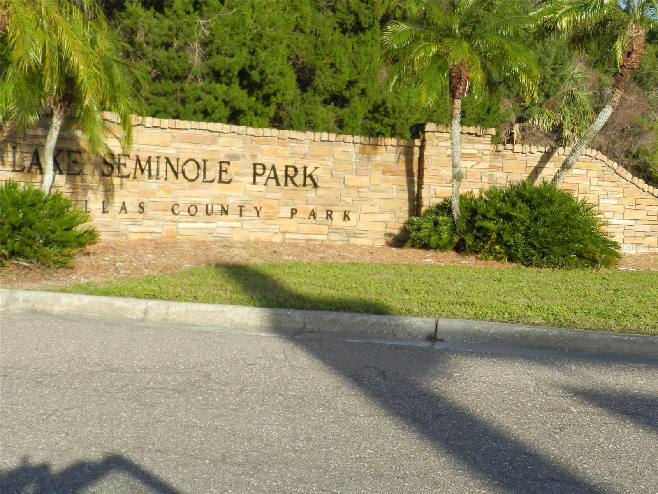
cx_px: 329
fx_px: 1007
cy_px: 247
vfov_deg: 27.5
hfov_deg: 36.2
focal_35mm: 53
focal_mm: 9.4
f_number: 4.4
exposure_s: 1/800
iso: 160
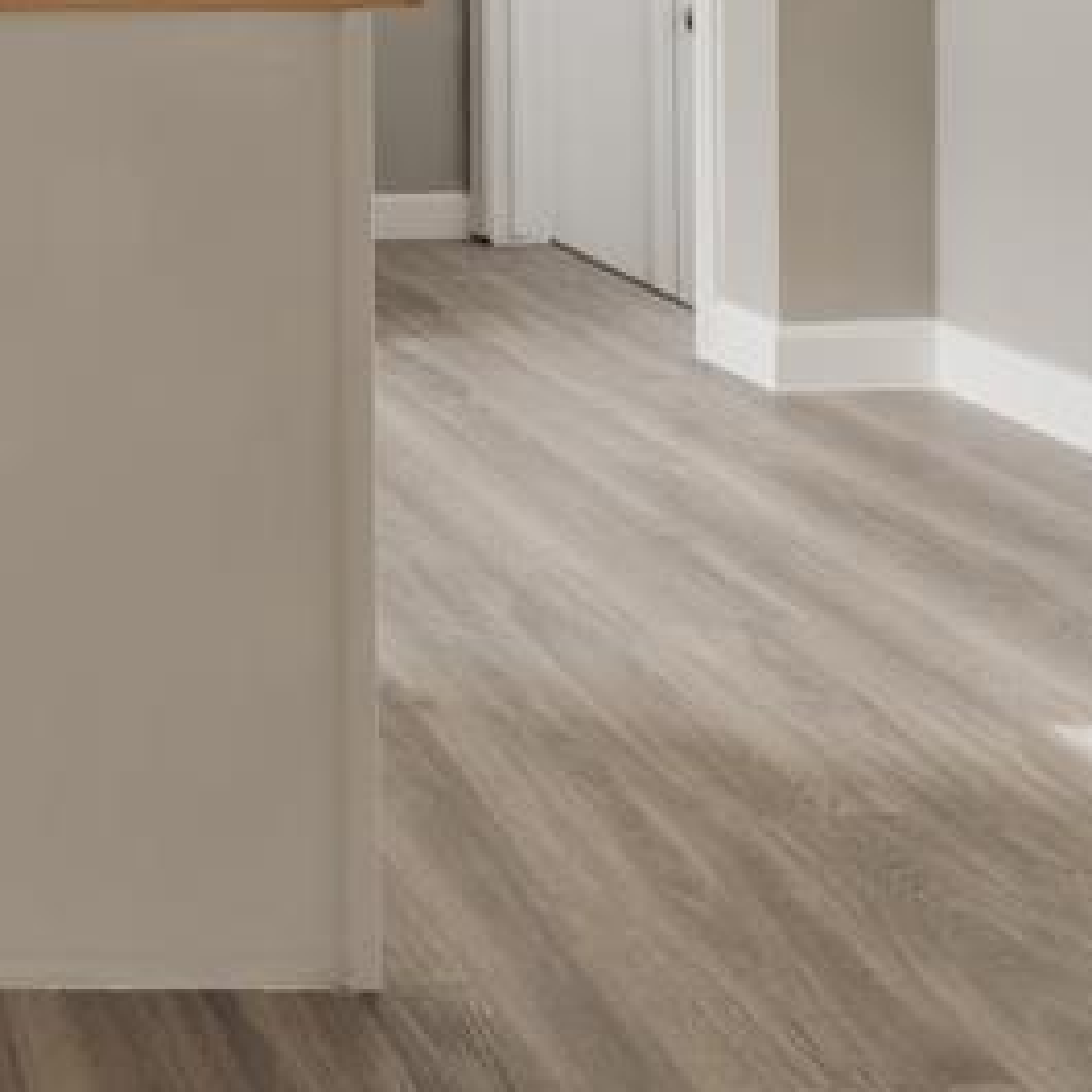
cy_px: -132
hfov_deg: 29.5
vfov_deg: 32.1
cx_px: -330
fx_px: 1642
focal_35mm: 46
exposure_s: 1/10
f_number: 18
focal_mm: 14
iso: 250
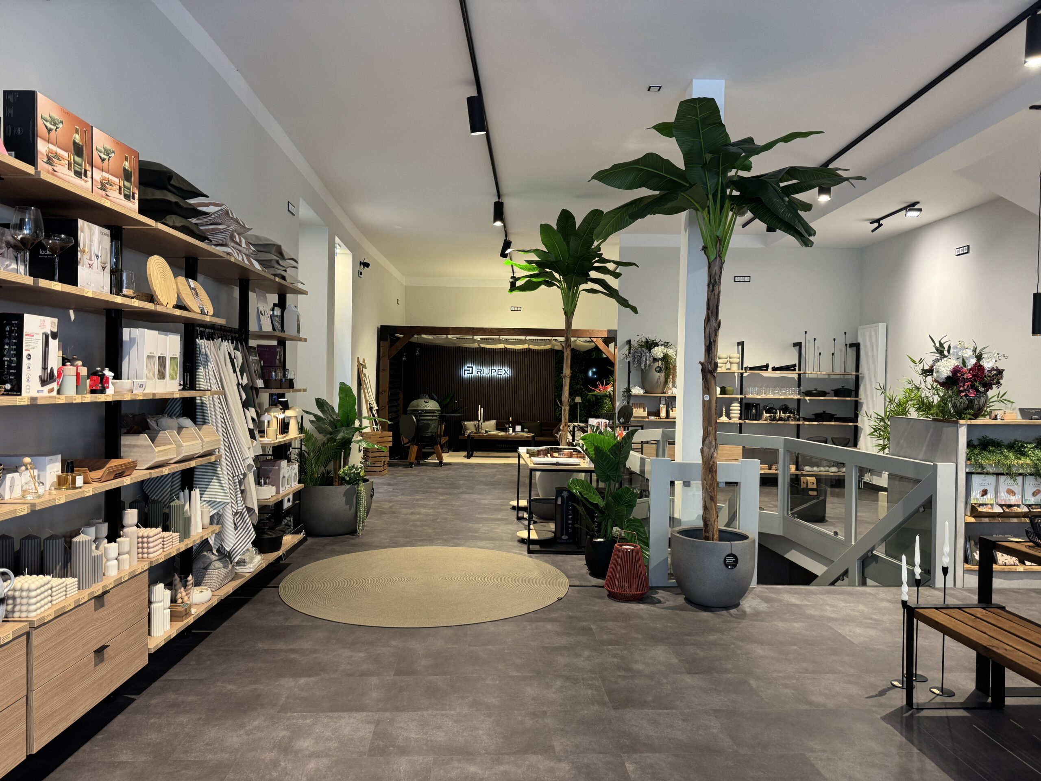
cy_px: 390
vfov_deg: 56.8
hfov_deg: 71.6
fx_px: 722
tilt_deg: -0.7
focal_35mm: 24
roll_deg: -1.4
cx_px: 520
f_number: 1.78
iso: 200
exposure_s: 1/50
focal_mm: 6.76
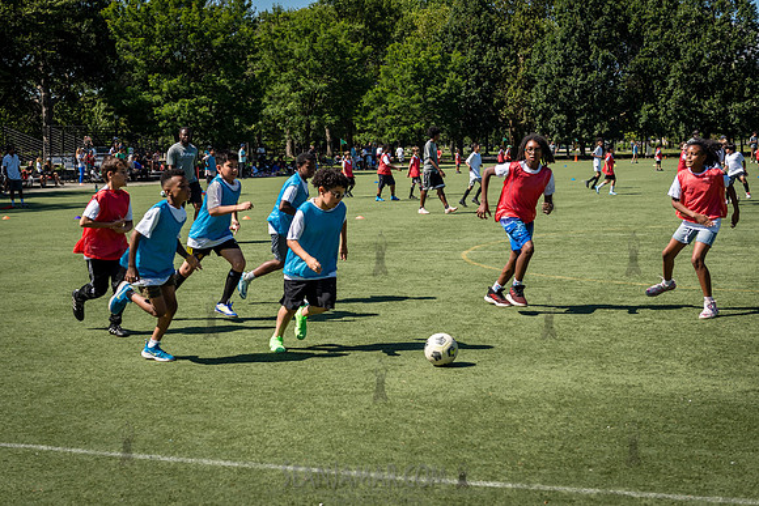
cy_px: 280
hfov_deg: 35.7
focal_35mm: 56
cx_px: 337
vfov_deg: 24.3
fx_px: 1176
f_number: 4
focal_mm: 50
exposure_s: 1/1600
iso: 200
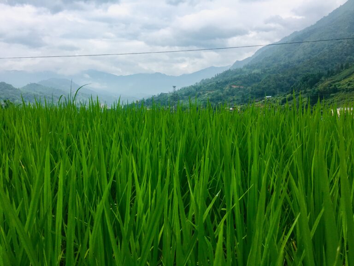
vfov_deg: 48.2
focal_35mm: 29
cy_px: 133
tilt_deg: -5.2
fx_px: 297
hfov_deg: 61.7
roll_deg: -0.2
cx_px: 177
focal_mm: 4.15
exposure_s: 1/1538
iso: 25
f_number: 2.2
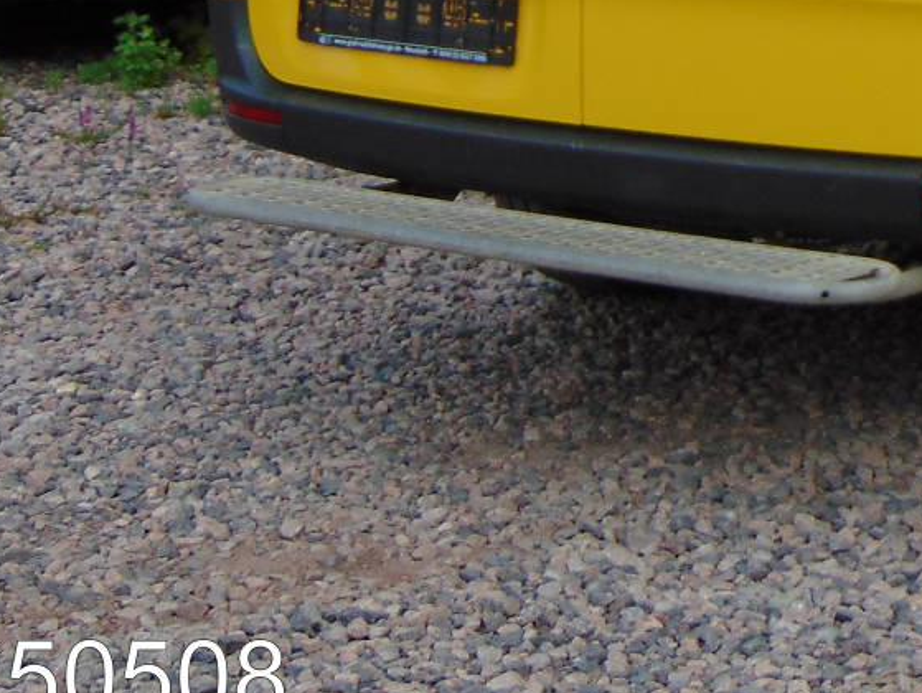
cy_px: -231
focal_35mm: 143
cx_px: 1206
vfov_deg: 10.2
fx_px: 3811
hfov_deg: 13.3
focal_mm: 9
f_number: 3.5
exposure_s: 1/320
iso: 80
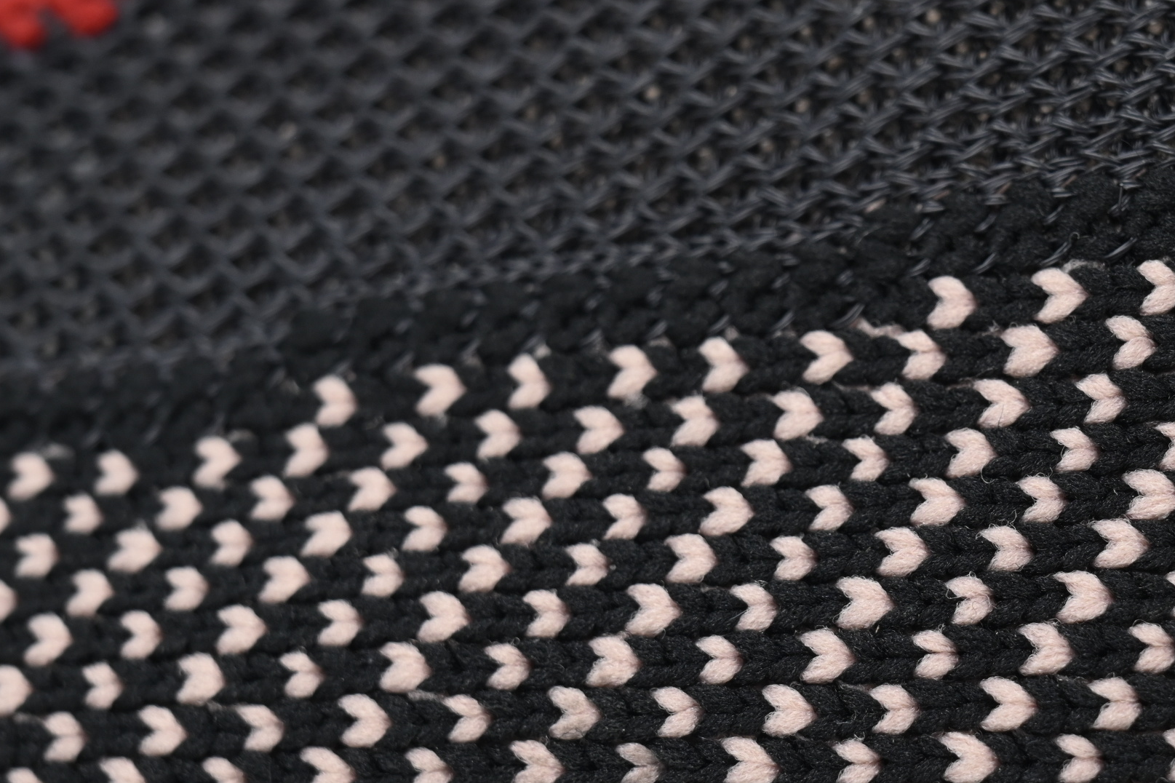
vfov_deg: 5.5
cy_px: 444
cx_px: 949
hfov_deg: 8.3
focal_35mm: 248
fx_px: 8092
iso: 400
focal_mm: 97
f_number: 9
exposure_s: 1/100
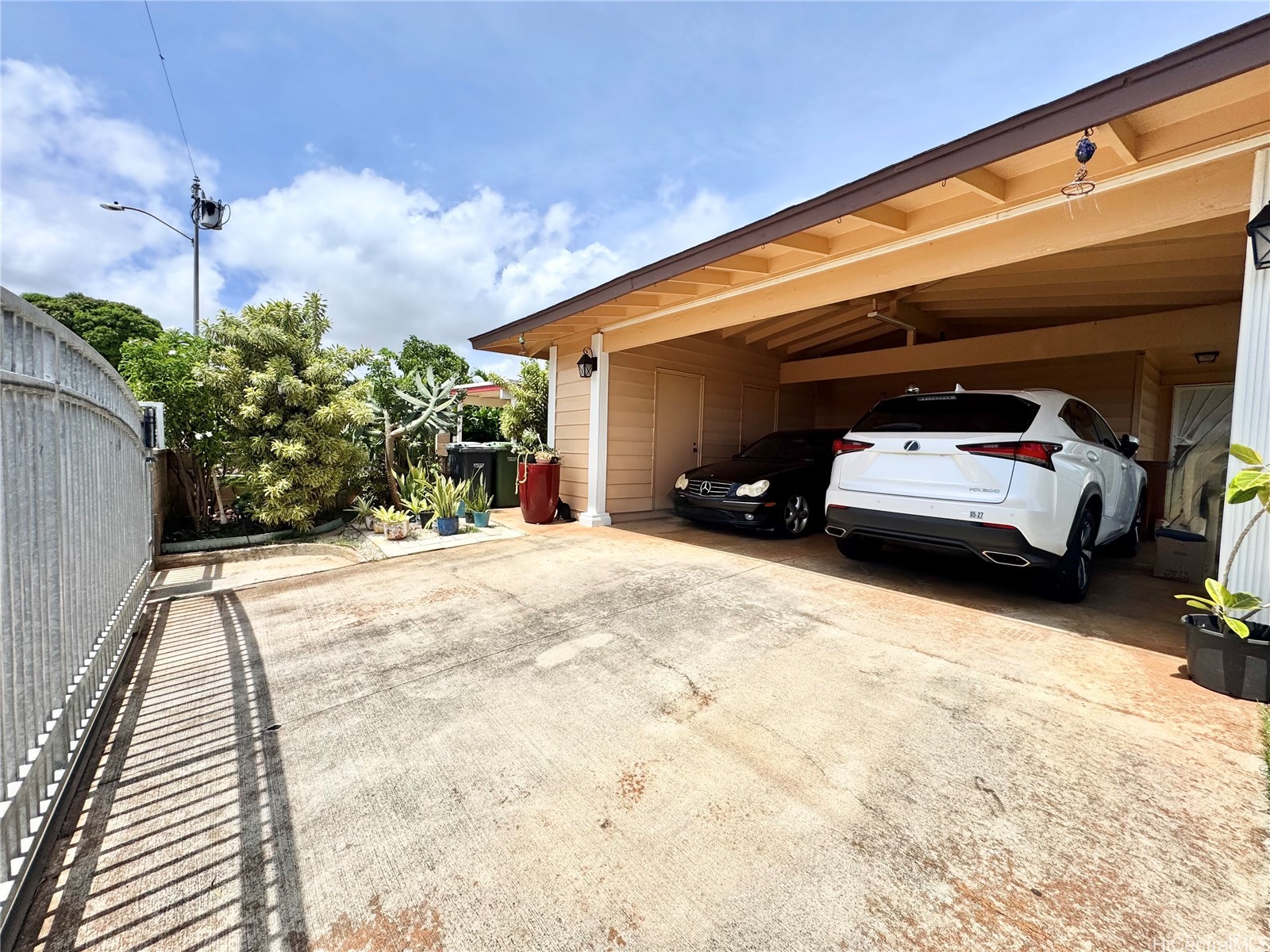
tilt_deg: -3.2
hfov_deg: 102.1
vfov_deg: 85.7
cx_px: 635
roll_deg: -2.2
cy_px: 476
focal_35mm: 14
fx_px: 514
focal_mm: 2.22
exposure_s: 1/2584
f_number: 2.2
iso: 50
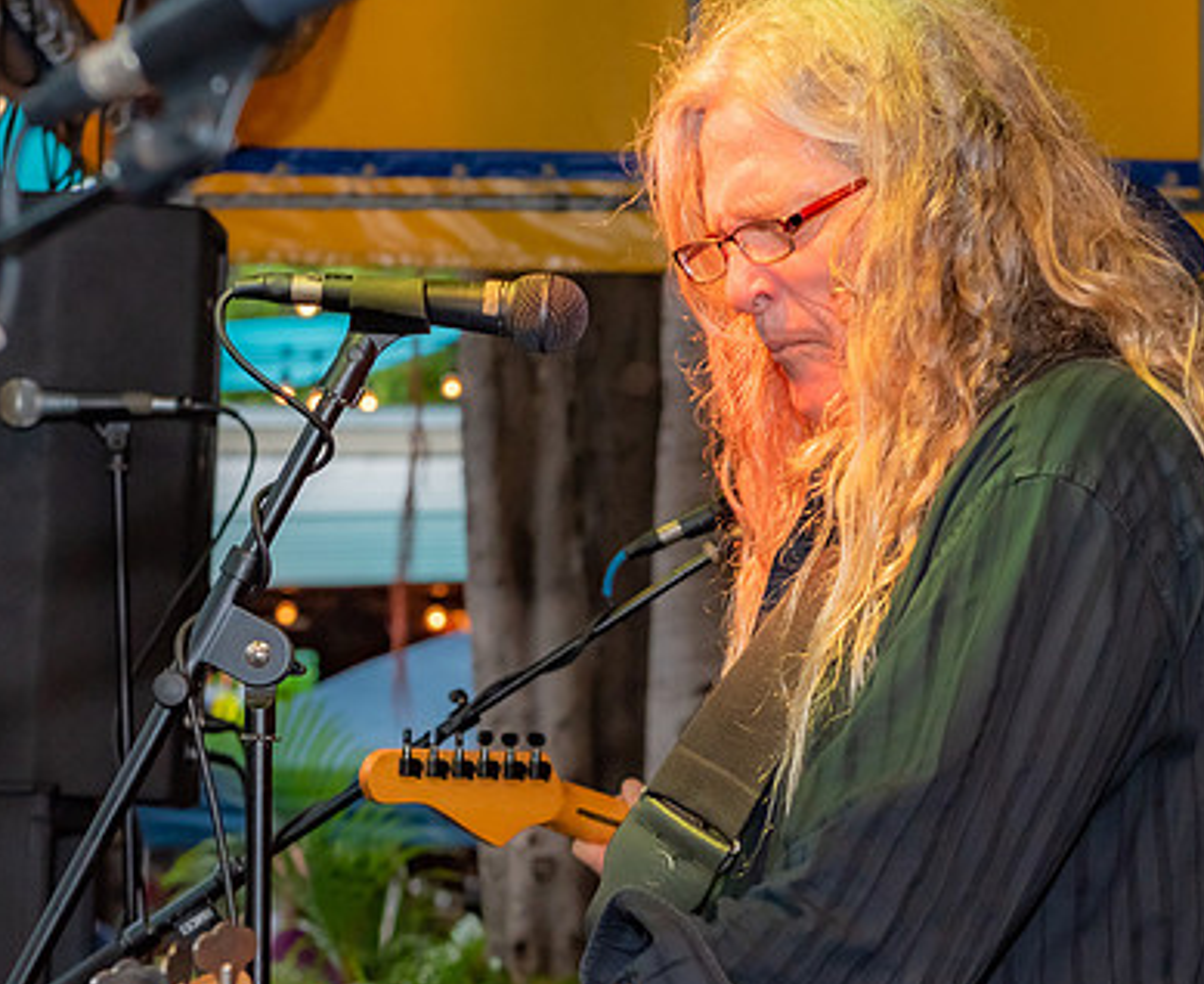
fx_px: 4996
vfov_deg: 11.2
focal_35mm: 139
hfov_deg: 13.7
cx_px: 711
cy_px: 799
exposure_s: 1/160
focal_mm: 70
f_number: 5.6
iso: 1000
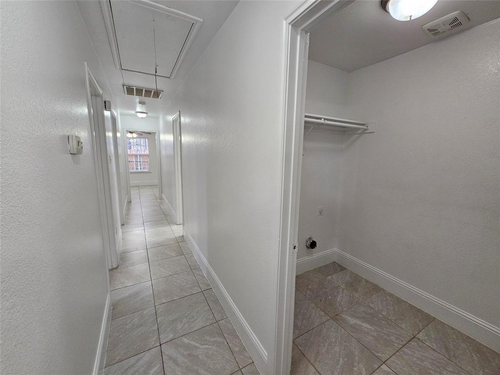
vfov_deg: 89.9
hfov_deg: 106.2
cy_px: 188
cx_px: 250
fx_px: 188
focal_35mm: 13
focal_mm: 2.2
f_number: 2.2
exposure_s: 1/60
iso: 320
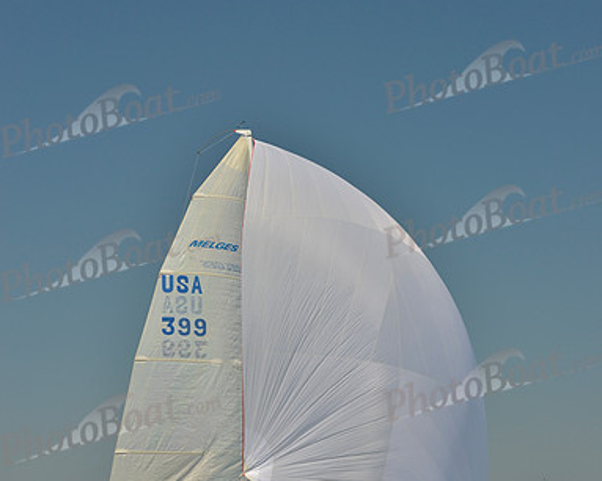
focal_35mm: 128
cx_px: 303
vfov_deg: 12.0
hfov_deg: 15.0
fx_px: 2279
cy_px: 322
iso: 200
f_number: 8
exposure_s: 1/640
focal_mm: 90
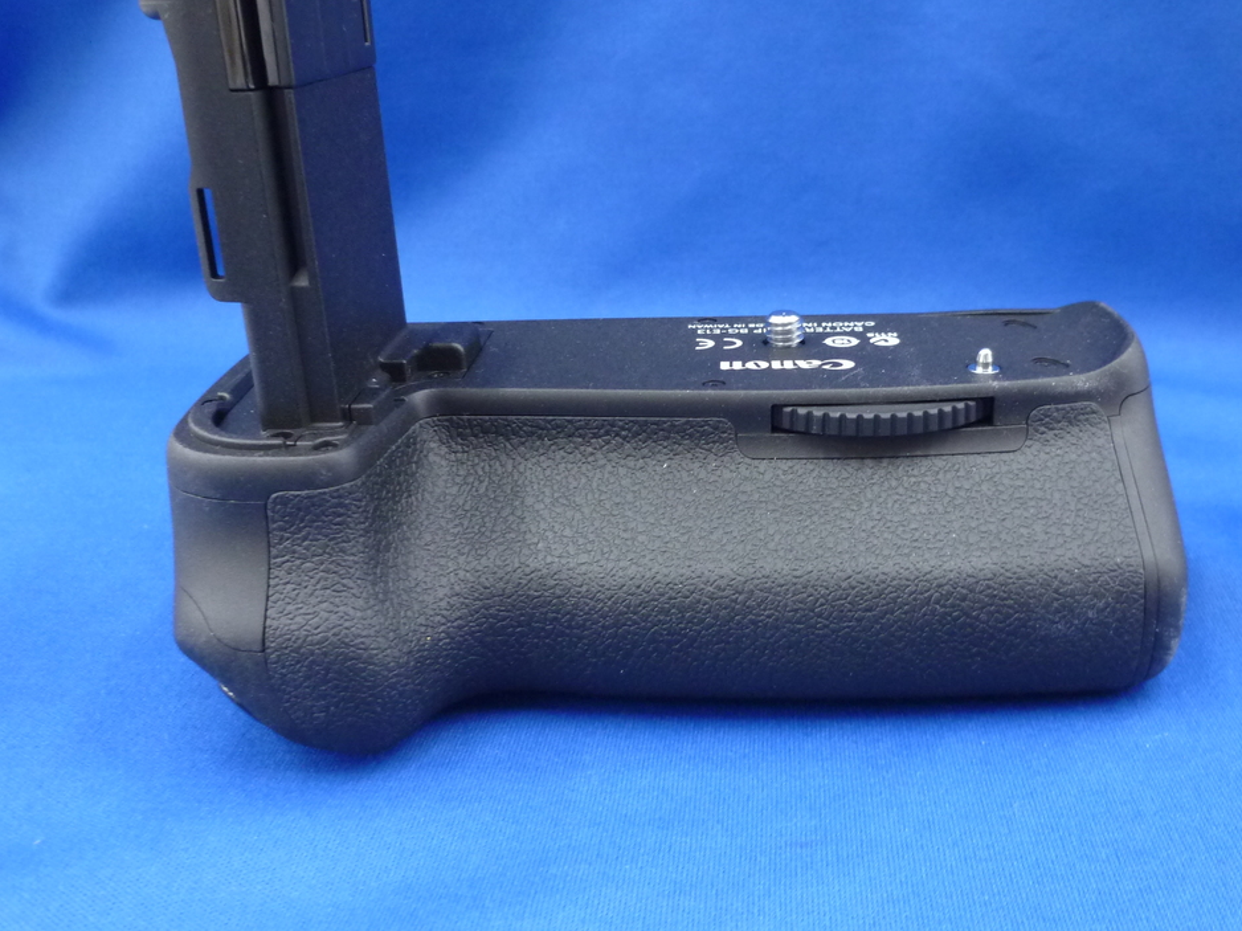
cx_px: 712
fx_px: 1148
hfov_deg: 56.6
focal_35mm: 32
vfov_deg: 44.1
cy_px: 426
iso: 250
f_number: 2.8
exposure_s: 1/30
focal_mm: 4.5
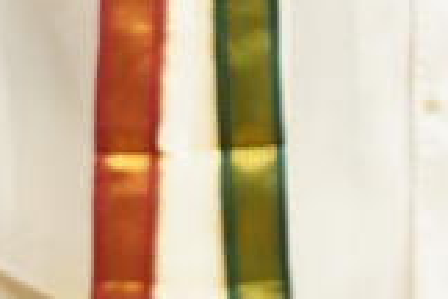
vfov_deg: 7.0
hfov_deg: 10.1
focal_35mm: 186
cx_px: 950
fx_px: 2314
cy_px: -410
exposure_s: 1/200
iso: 6400
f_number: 2.8
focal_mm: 28
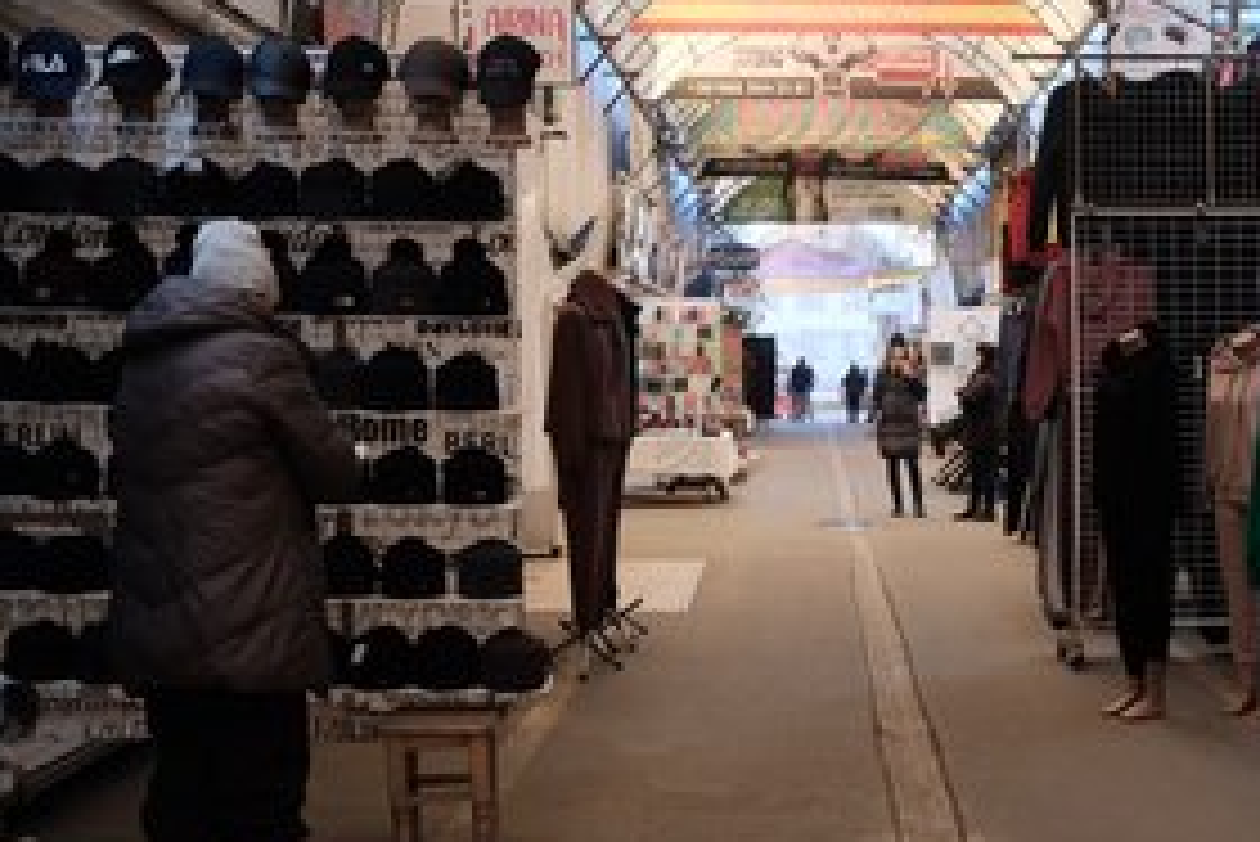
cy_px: 556
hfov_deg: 33.0
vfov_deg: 22.6
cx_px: 882
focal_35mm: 60
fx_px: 2101
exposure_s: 1/125
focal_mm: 27.7
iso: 800
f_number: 4
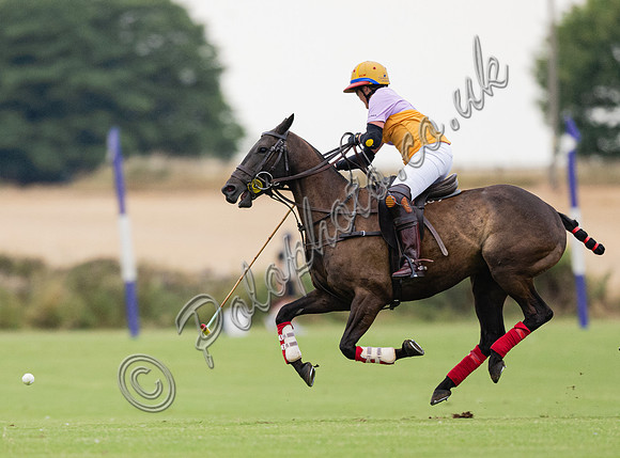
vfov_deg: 1.3
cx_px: 249
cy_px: 305
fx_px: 19481
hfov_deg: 1.8
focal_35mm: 1093
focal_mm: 500
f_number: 4
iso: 800
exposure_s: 1/1250
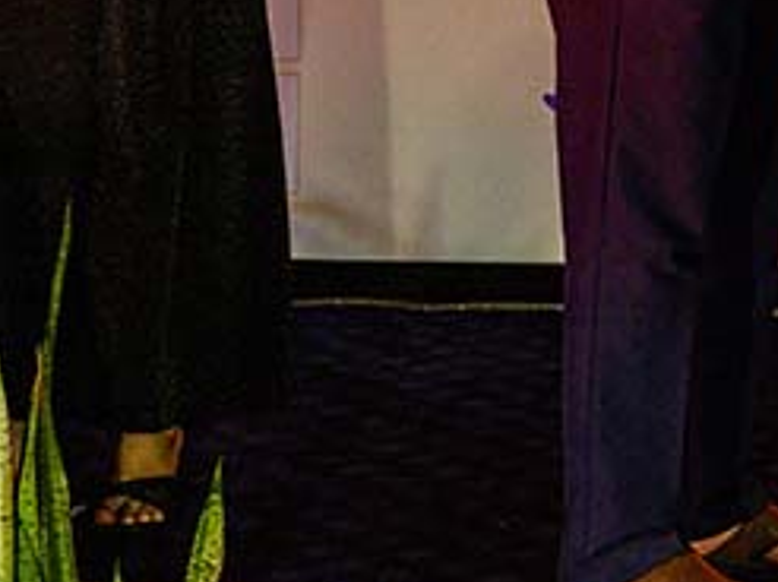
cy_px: -228
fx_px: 3458
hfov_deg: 12.2
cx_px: 1158
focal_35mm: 154
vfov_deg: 9.4
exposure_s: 1/250
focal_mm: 41
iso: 4000
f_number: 4.5
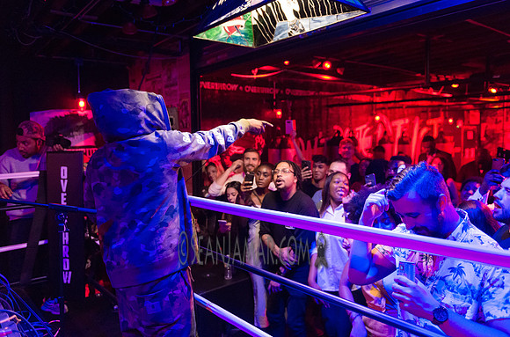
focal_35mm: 28
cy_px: 162
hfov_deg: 66.1
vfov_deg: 46.5
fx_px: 392
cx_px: 261
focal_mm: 27
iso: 5000
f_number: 2.8
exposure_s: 1/250
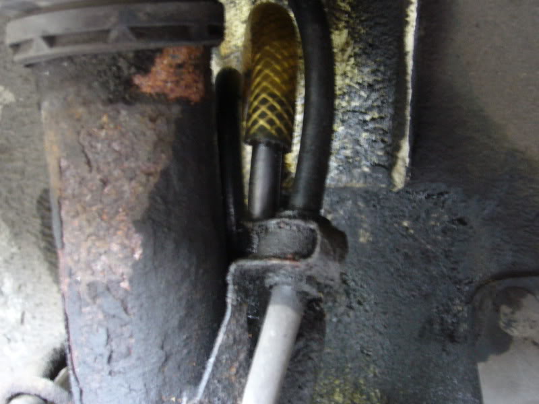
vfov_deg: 29.1
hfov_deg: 38.2
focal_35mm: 50
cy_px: 202
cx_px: 270
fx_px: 779
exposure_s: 1/1.25
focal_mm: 8.3
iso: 200
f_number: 3.3
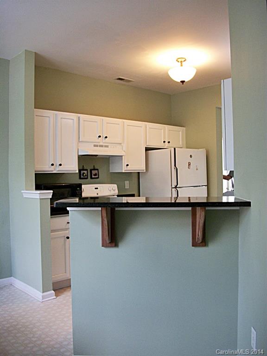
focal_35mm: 32
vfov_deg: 56.8
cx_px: 134
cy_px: 178
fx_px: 329
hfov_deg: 44.2
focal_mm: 5.7
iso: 110
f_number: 2.9
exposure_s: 1/30
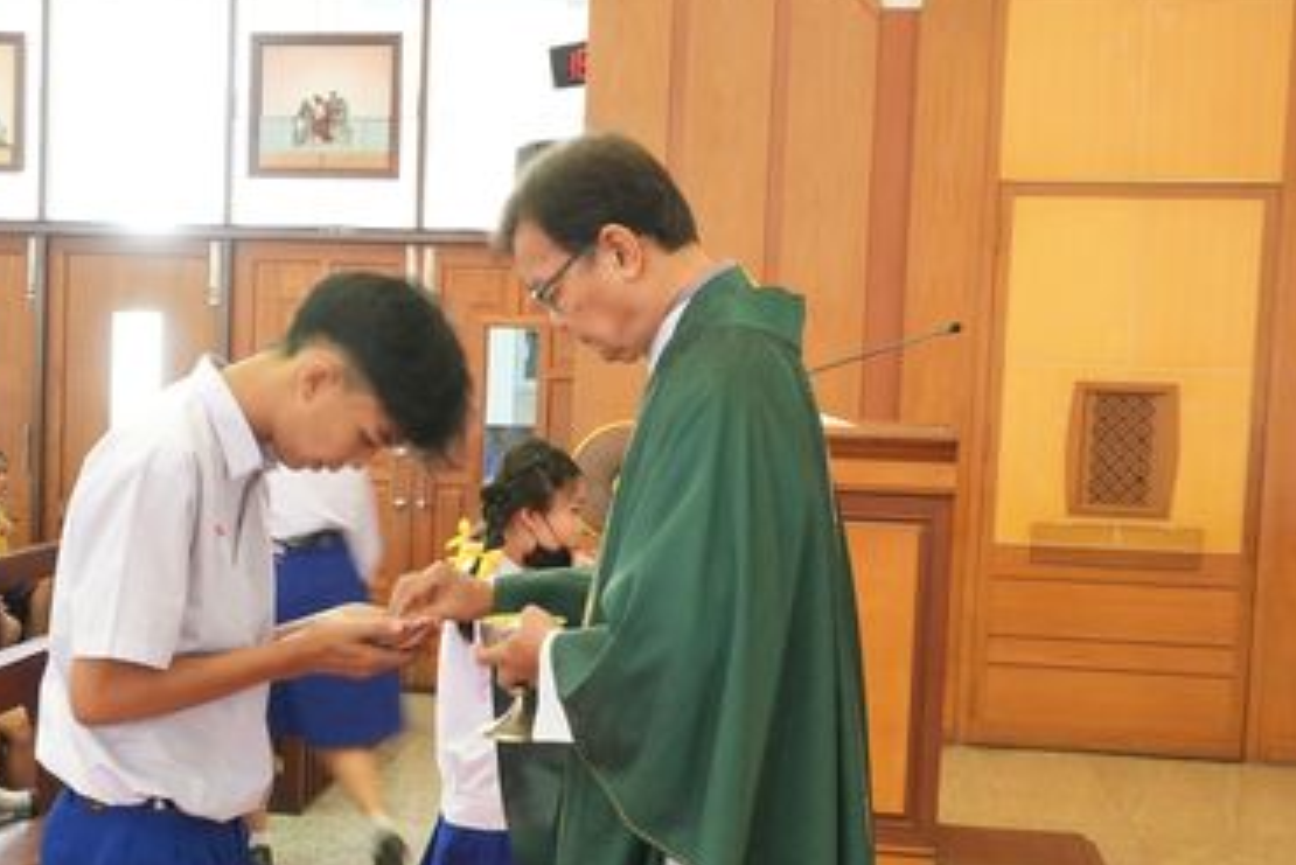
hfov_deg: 32.4
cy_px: 564
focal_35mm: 61
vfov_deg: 22.3
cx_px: 329
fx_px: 2190
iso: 1000
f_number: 6.3
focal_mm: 25
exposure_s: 1/20
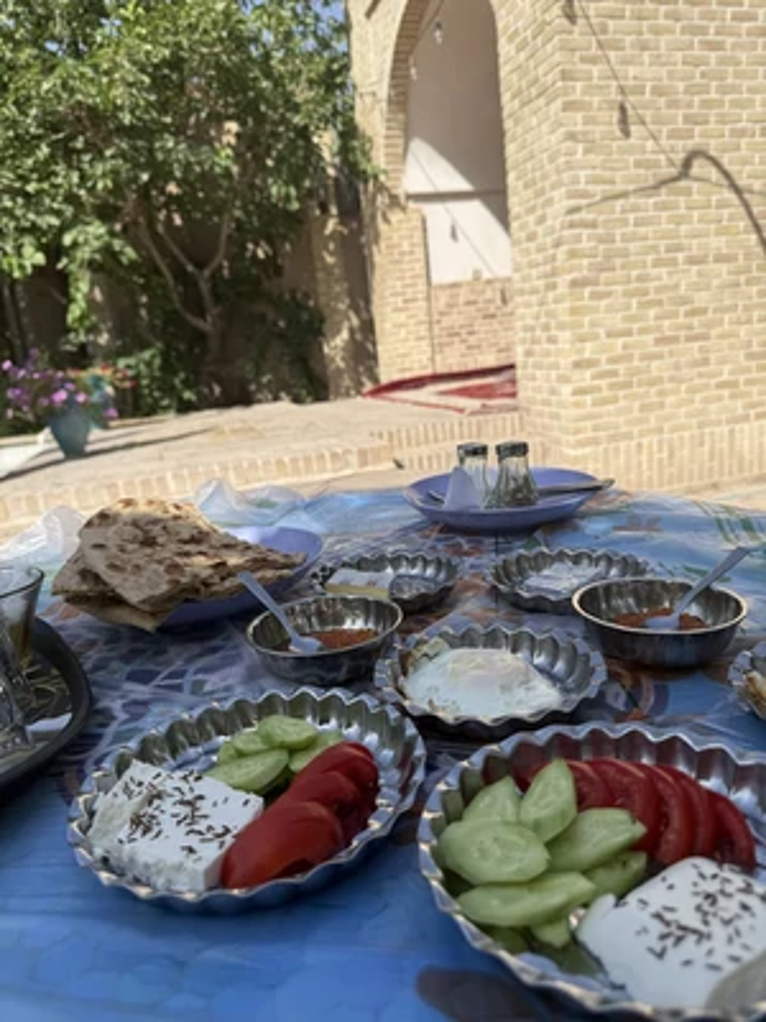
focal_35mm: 24
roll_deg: +5.8
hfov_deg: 56.8
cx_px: 383
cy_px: 511
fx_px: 708
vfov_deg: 71.6
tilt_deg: -12.8
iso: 80
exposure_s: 1/4975
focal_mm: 6.76
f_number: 1.78
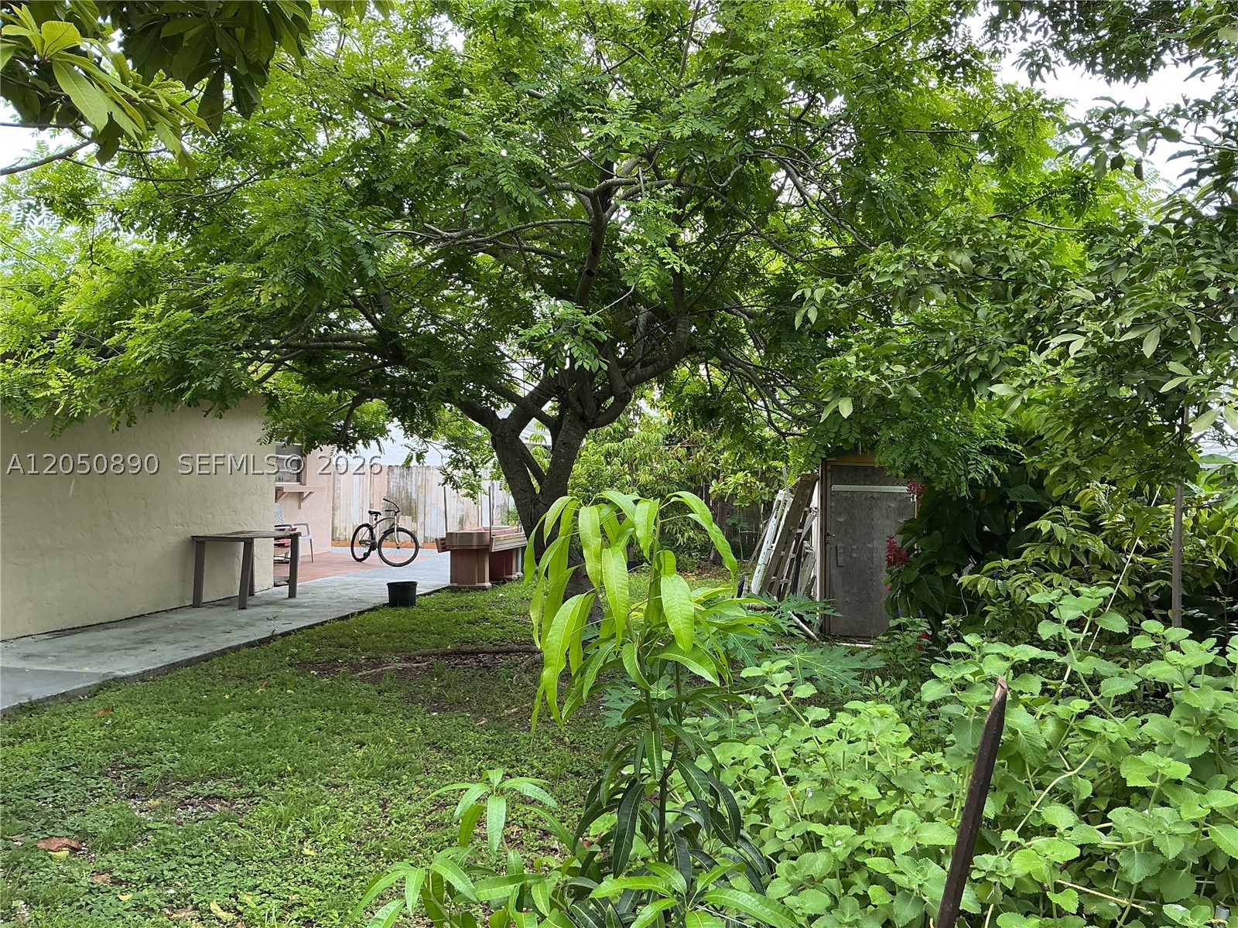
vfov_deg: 48.2
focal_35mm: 29
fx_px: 1037
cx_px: 619
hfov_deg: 61.7
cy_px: 464
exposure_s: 1/213
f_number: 1.8
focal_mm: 3
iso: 25
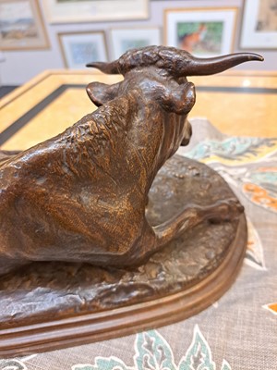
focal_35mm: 24
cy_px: 185
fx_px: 256
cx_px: 138
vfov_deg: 71.6
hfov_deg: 56.8
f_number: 1.8
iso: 250
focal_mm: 5.23
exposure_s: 1/50
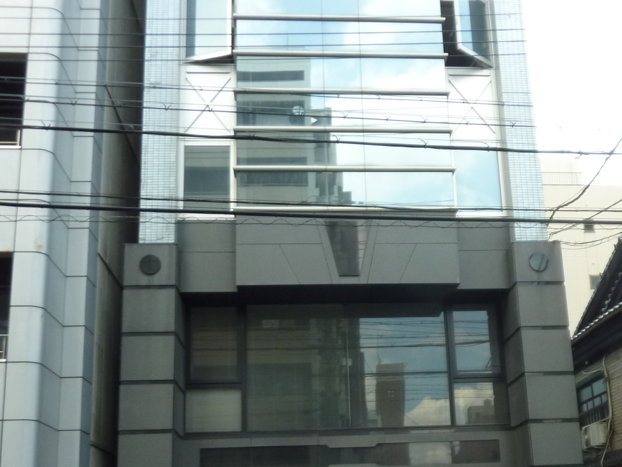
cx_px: 360
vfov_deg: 35.0
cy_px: 362
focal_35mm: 40
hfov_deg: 46.6
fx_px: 719
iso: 160
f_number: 4
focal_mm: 4.1
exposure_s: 1/200
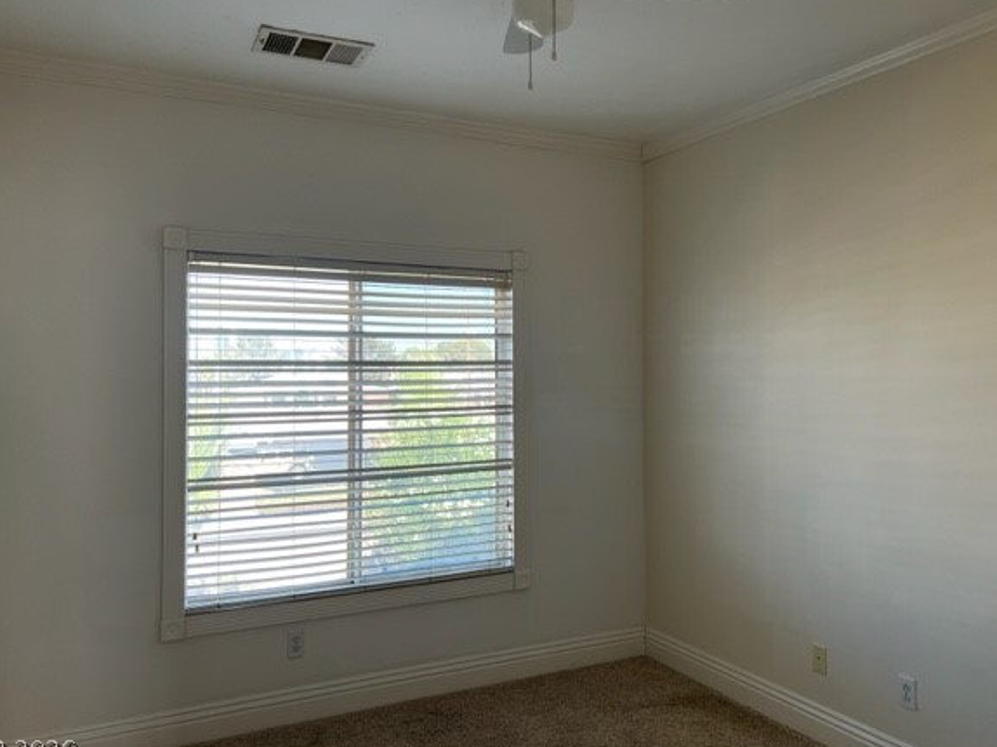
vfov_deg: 48.2
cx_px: 512
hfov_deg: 61.7
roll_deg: +0.0
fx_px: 835
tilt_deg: +0.7
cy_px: 351
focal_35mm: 29
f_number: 1.5
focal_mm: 5.7
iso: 50
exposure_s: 1/211
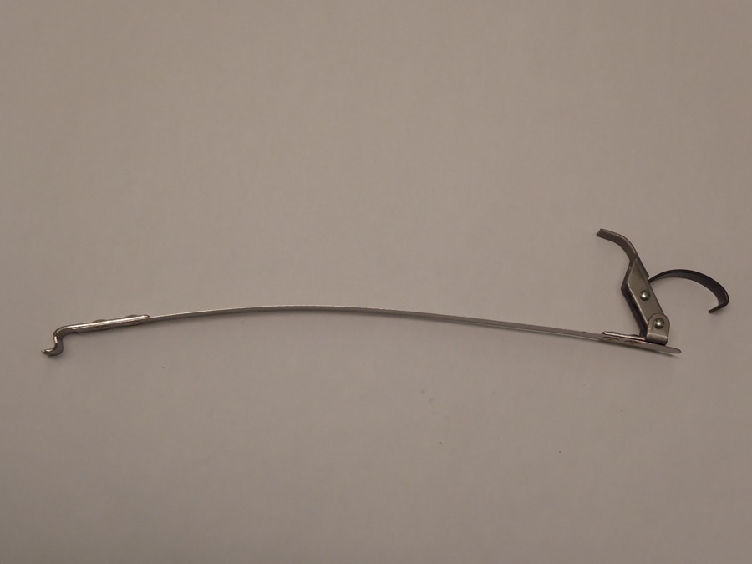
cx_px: 376
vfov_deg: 25.7
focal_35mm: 57
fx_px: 1238
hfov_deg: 33.8
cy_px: 282
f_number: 4.1
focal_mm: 9.6
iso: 250
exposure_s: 1/60
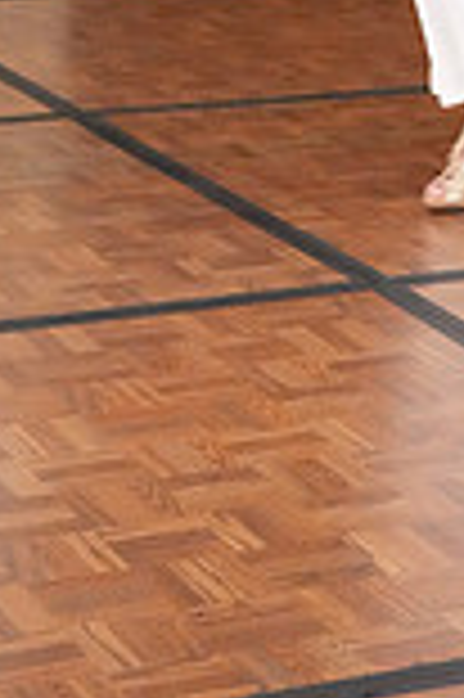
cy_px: -333
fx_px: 2829
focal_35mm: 146
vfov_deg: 13.3
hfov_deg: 9.3
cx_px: 453
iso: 12800
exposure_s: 1/400
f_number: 4
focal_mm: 39
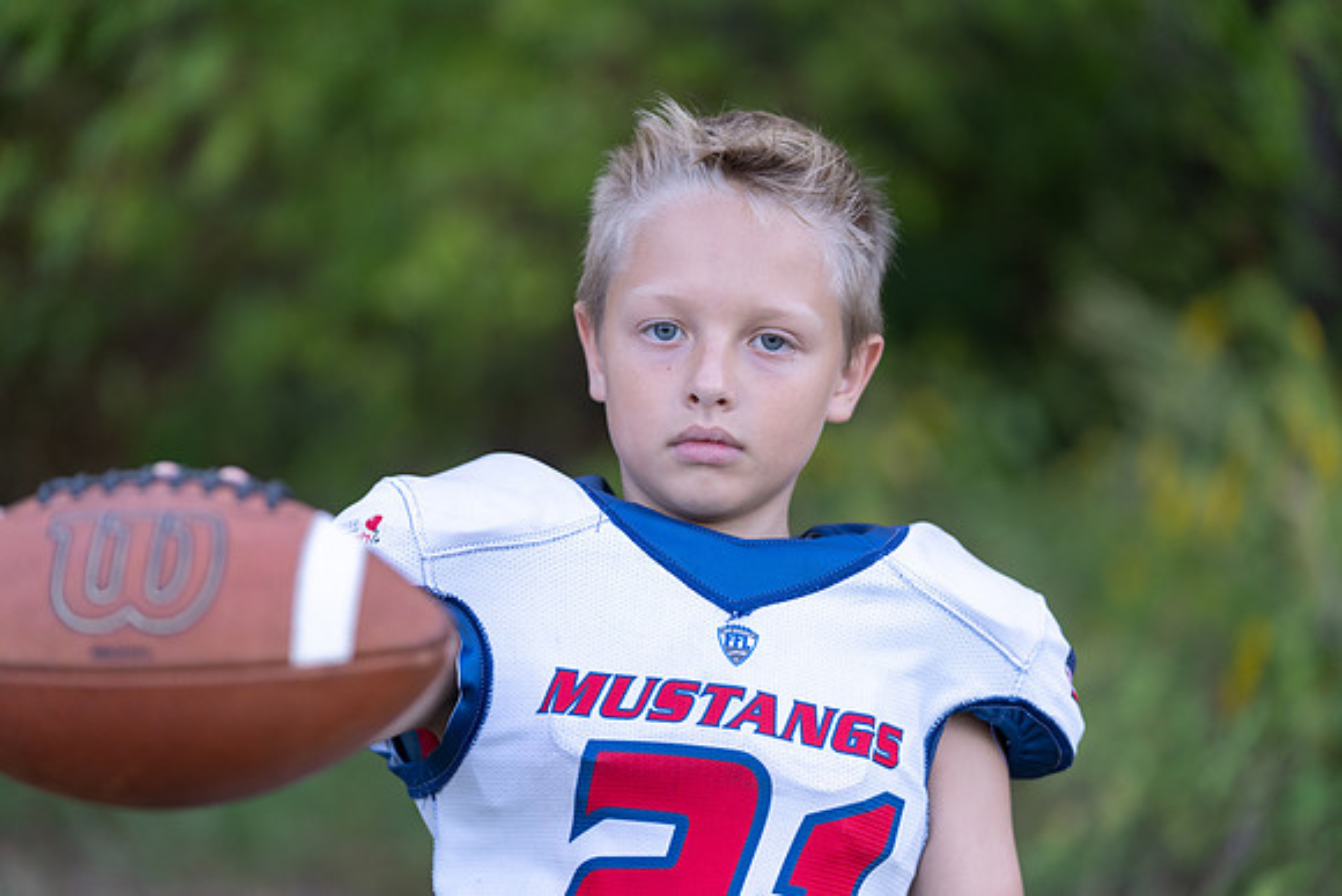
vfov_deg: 11.5
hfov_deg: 17.2
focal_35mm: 119
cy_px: 448
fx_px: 4437
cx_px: 671
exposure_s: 1/320
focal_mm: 119
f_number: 2.8
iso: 400
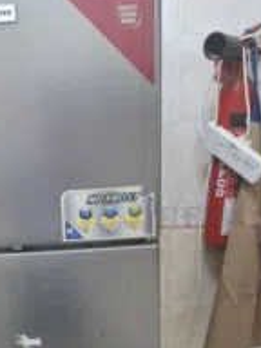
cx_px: 60
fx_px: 483
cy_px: 308
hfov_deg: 29.7
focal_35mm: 48
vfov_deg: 37.3
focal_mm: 5.54
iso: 400
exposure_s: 1/33
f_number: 1.8
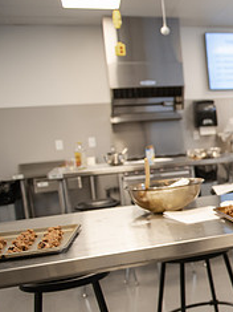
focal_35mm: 57
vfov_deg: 33.8
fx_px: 512
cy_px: 176
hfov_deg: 20.6
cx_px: 377
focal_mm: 24
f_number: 3.2
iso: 800
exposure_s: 1/200
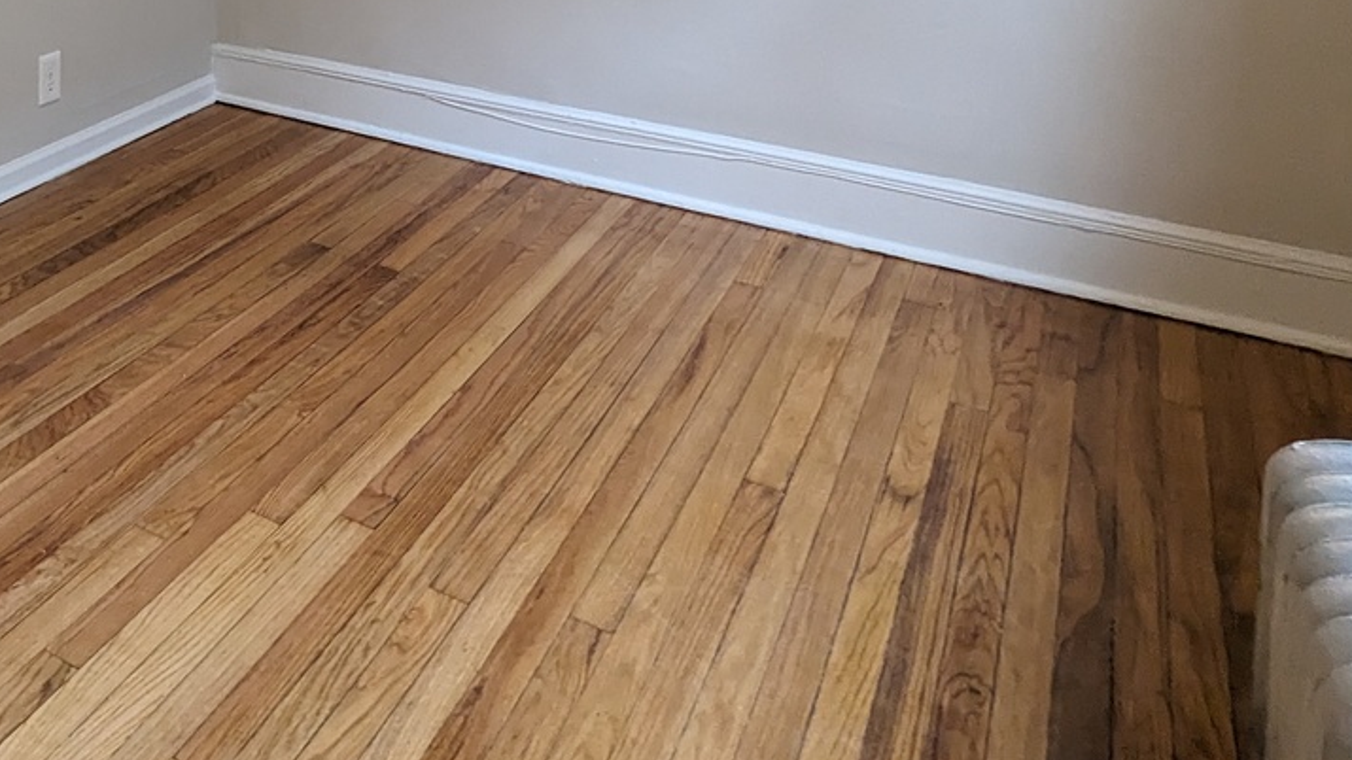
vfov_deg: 28.4
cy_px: -199
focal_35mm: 35
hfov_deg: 50.2
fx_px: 1255
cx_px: 132
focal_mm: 2.35
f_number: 2.2
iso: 271
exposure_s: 1/60
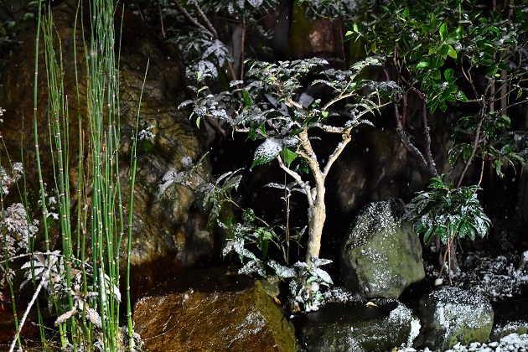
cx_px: 264
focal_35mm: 60
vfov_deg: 22.6
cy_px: 176
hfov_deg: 33.4
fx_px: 880
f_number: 2
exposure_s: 1/200
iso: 2000
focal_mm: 40
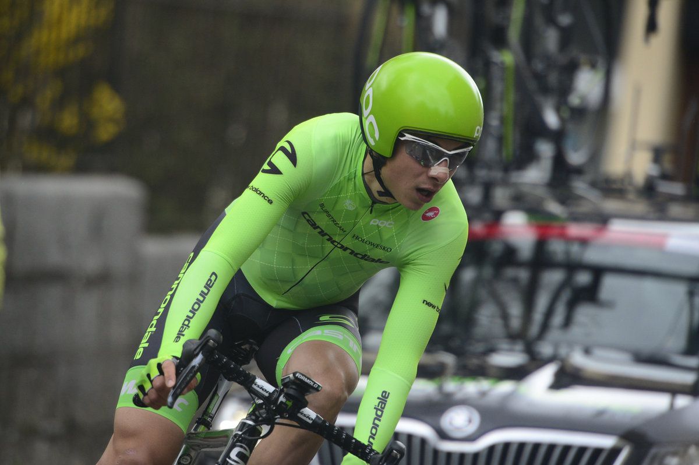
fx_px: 7760
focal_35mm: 400
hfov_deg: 5.2
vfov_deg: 3.4
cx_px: 350
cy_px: 232
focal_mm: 400
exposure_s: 1/1000
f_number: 5.6
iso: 2000
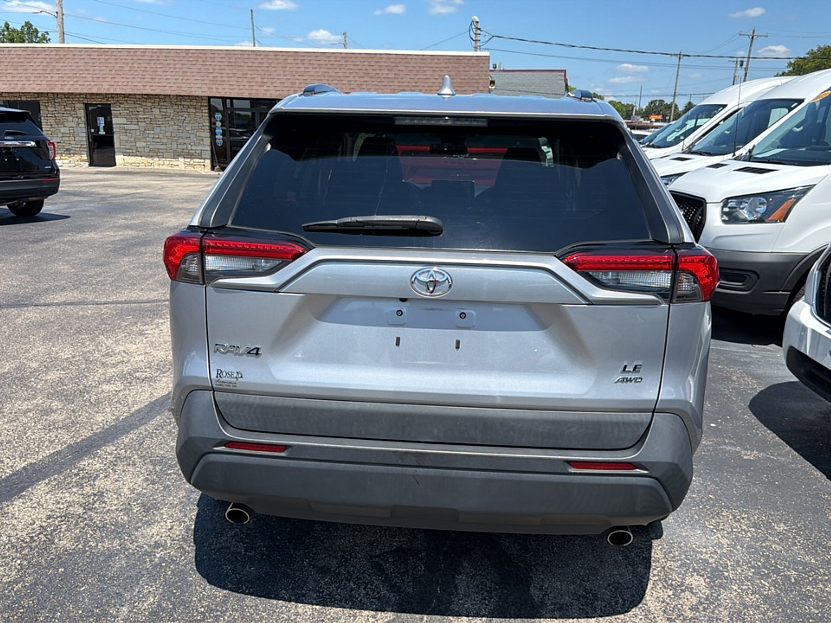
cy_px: 312
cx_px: 416
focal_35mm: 25
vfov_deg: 54.9
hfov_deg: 69.4
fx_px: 600
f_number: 1.78
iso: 80
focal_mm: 6.76
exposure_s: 1/3584
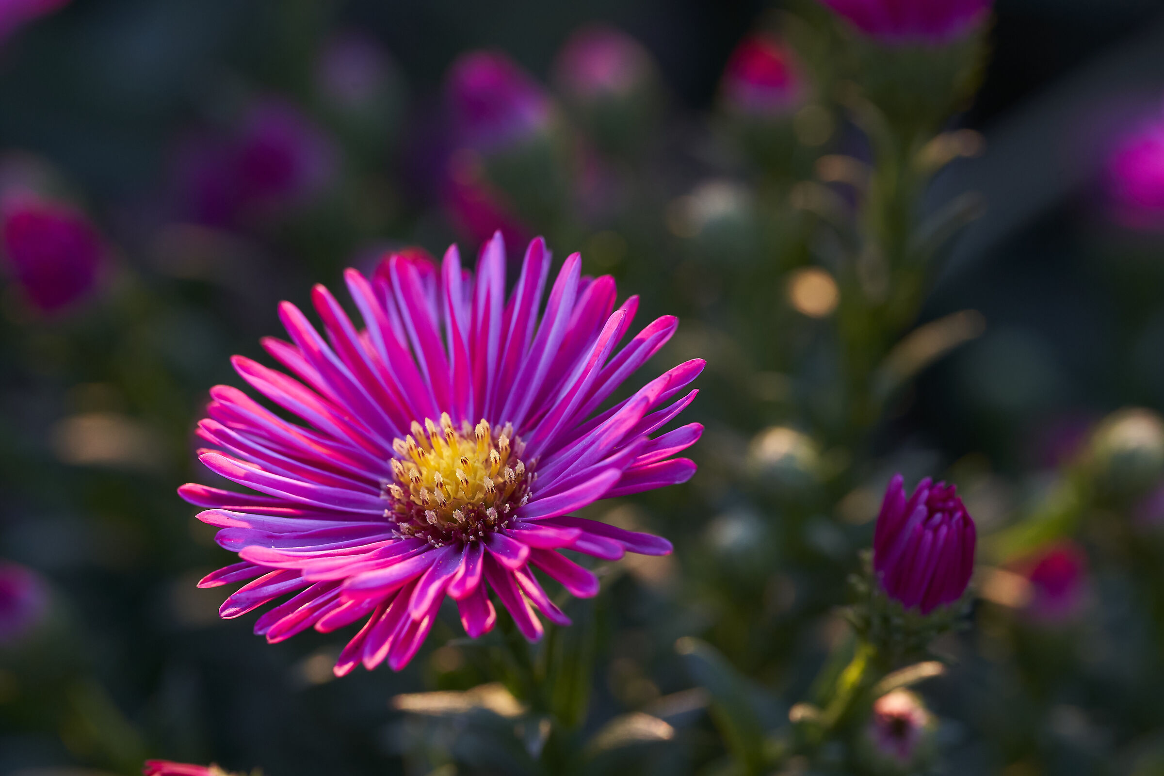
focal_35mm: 105
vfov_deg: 13.0
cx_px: 582
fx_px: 3395
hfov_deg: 19.5
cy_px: 388
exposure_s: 1/60
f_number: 7.1
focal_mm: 105
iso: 2500
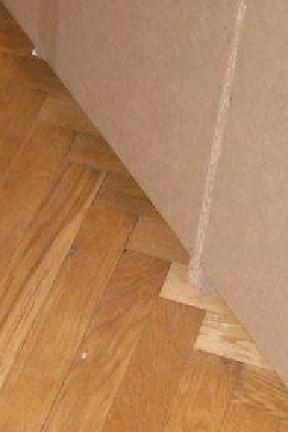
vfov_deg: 18.1
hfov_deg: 12.2
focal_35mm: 111
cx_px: 15
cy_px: 409
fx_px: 1332
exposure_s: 1/30.2
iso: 105
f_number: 2.9
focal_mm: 6.3
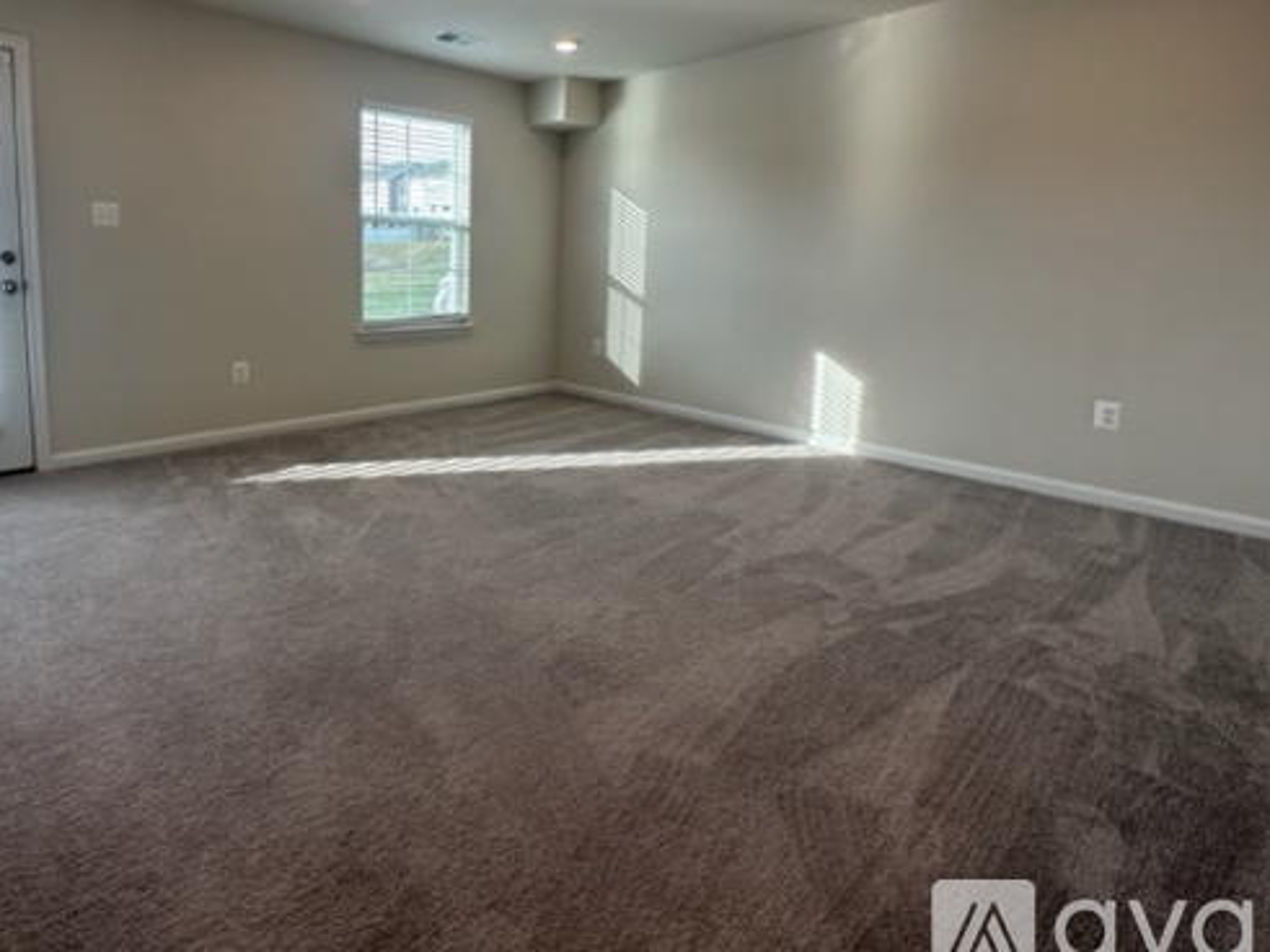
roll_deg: -0.7
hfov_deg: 83.3
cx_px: 488
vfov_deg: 67.2
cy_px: 336
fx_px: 697
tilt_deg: -7.0
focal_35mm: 19
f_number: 2.2
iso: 40
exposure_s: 1/121
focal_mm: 2.22
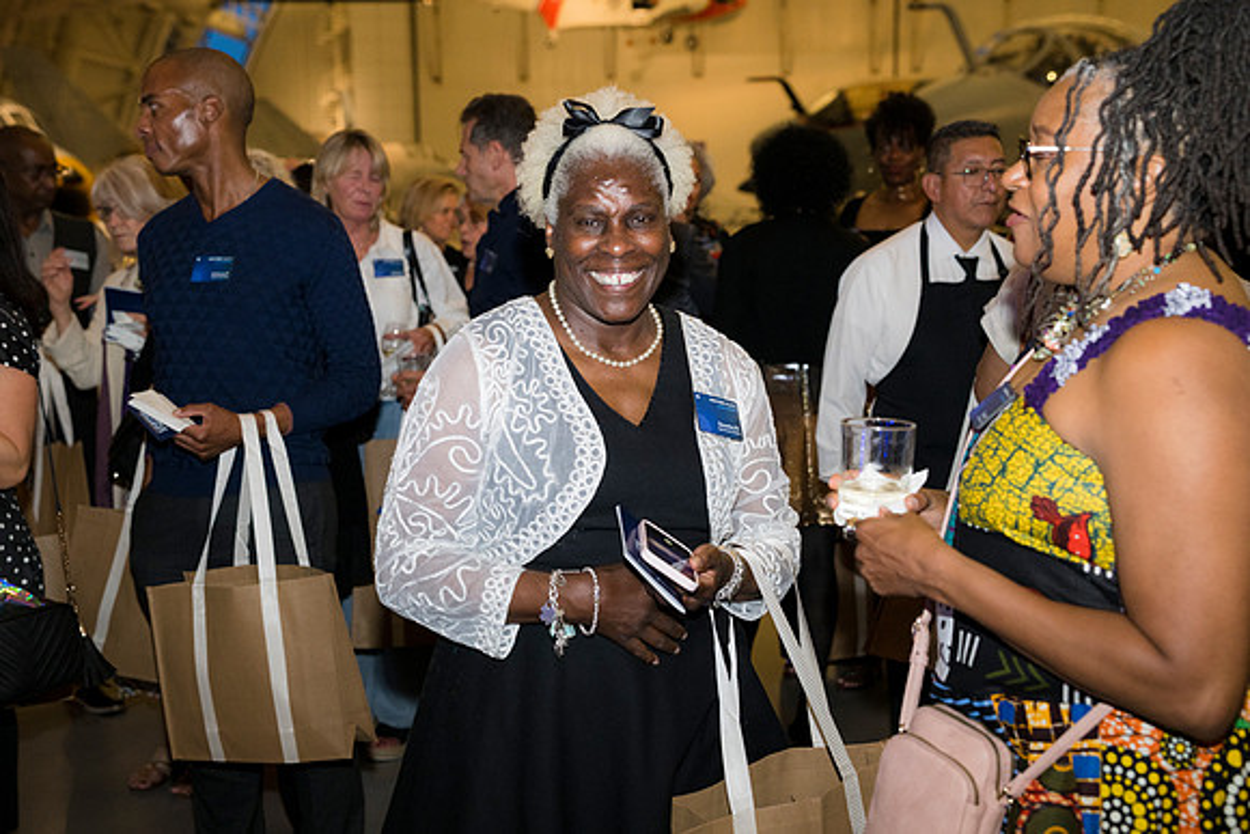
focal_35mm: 51
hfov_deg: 38.9
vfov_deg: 26.5
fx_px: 1771
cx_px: 625
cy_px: 417
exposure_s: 1/60
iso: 1250
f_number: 4
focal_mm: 51
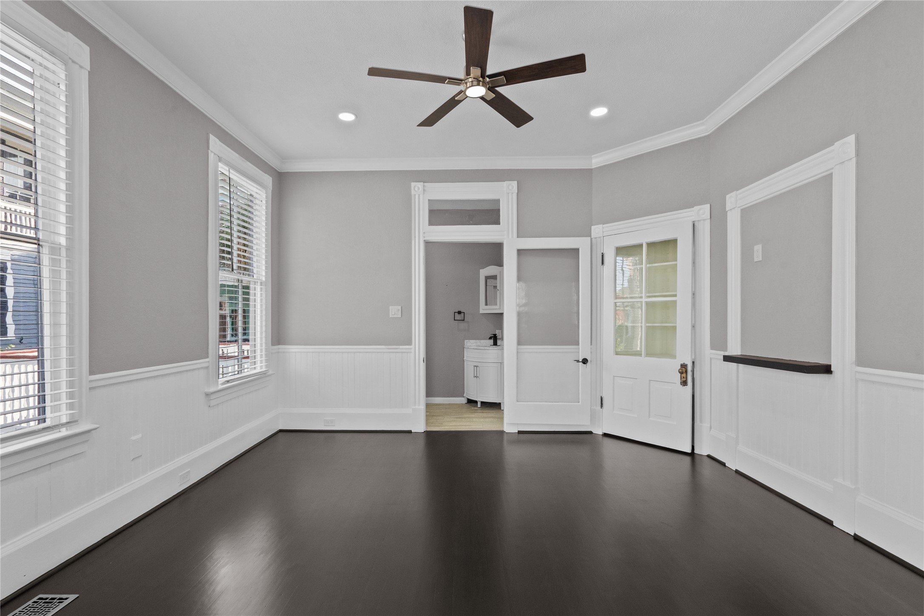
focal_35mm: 16
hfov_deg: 96.7
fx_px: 411
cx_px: 462
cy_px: 308
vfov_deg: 73.7
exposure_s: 1/25
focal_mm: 16
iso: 2000
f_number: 10
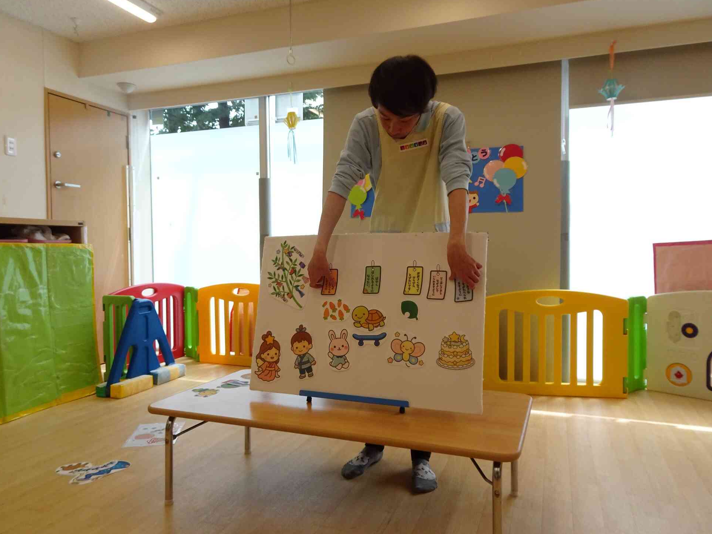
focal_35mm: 25
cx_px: 361
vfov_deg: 54.9
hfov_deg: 69.4
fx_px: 514
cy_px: 262
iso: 200
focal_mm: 4.1
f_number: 3.5
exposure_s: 1/250
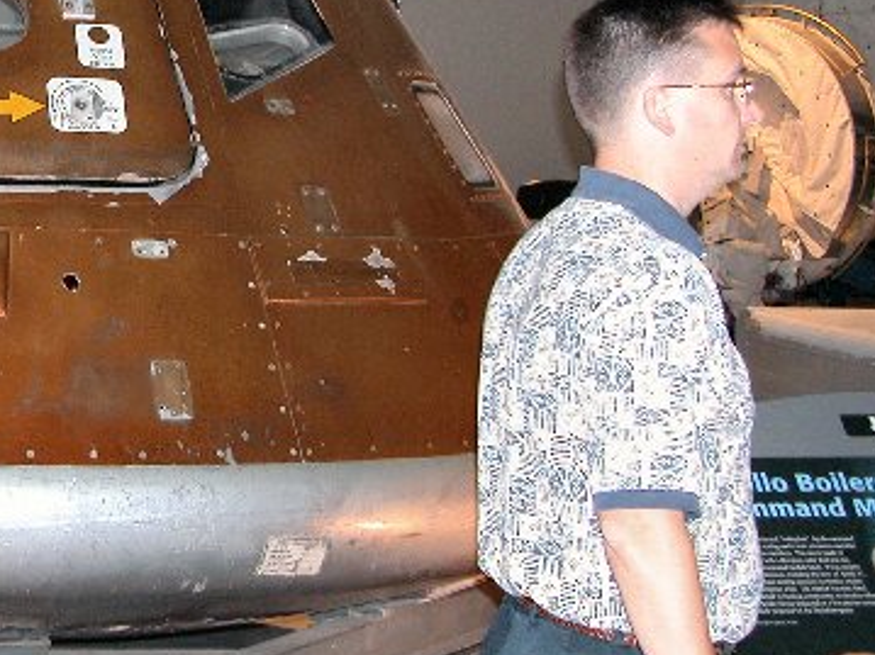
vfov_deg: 18.7
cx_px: -46
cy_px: 151
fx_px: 1971
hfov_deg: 23.7
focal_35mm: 78
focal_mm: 9
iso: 200
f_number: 2.8
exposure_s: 1/60
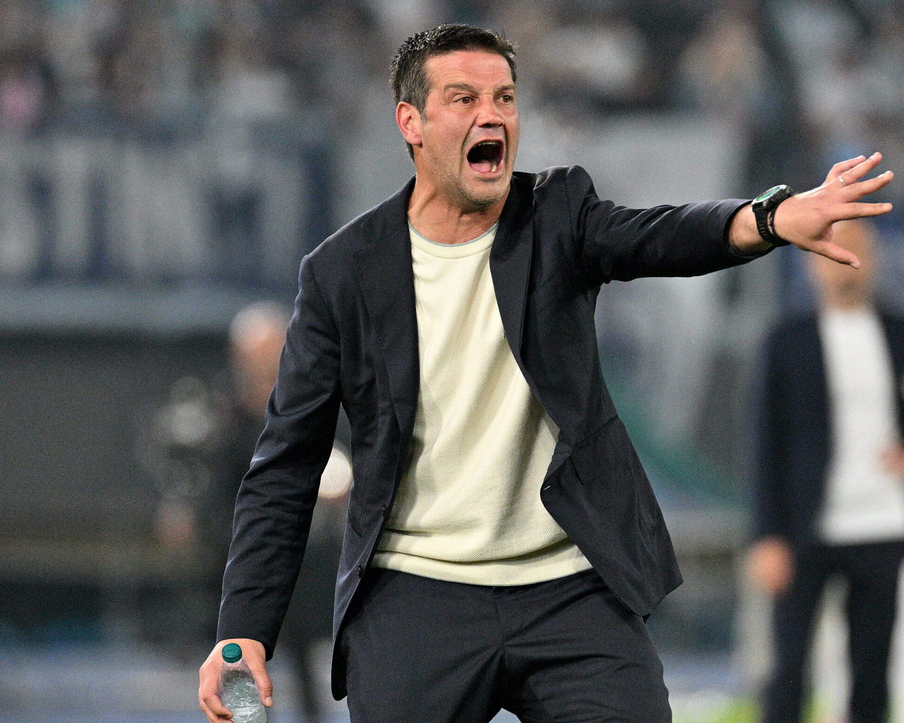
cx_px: 582
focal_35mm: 745
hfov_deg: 2.6
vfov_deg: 2.1
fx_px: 19932
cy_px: 395
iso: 3200
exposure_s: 1/1000
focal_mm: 400
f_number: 4
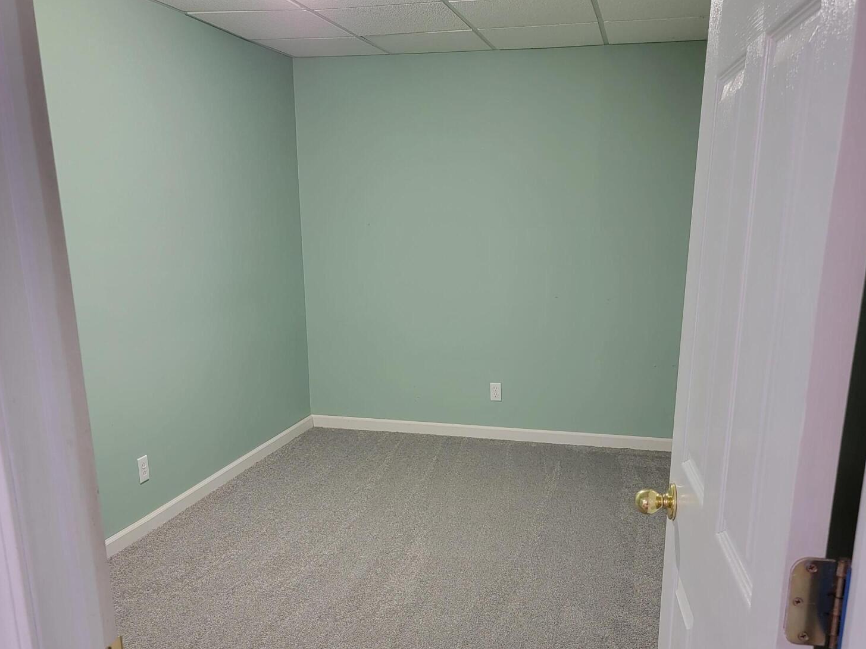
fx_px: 826
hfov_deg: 55.4
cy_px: 450
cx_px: 441
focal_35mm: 33
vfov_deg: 42.2
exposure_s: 1/40
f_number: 1.8
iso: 400
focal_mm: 6.7
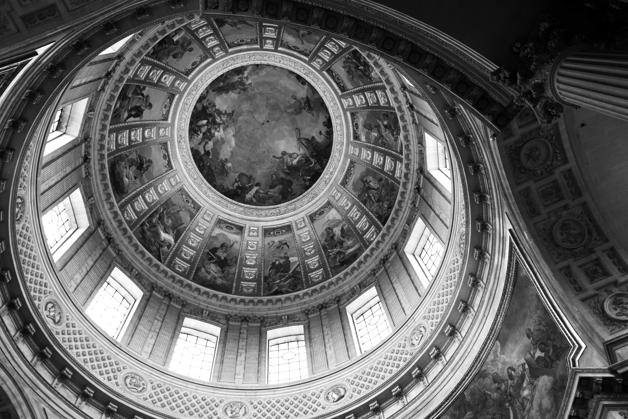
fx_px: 549
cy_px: 210
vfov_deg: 41.7
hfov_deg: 59.5
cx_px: 314
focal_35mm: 32
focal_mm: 21
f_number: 3.8
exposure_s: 1/60
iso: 400
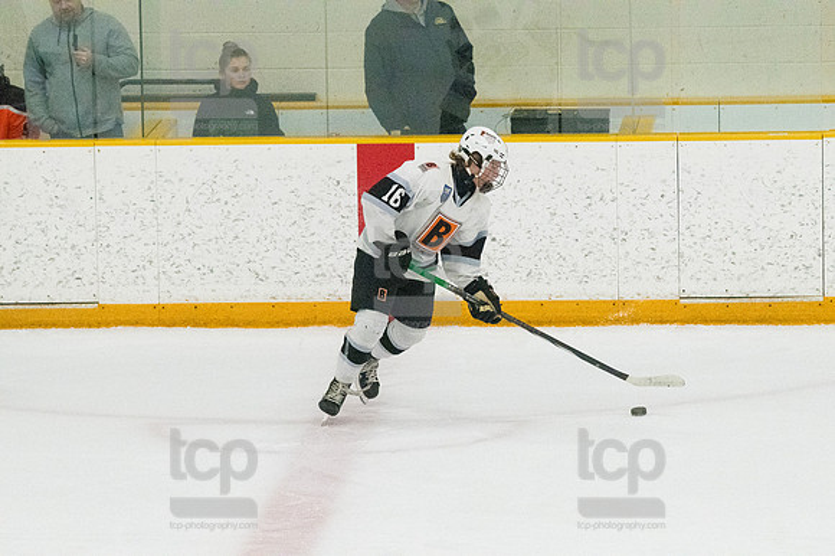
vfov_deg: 4.8
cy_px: 278
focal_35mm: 285
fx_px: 6606
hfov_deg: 7.2
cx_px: 418
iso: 8000
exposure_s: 1/1600
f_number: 5
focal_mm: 190
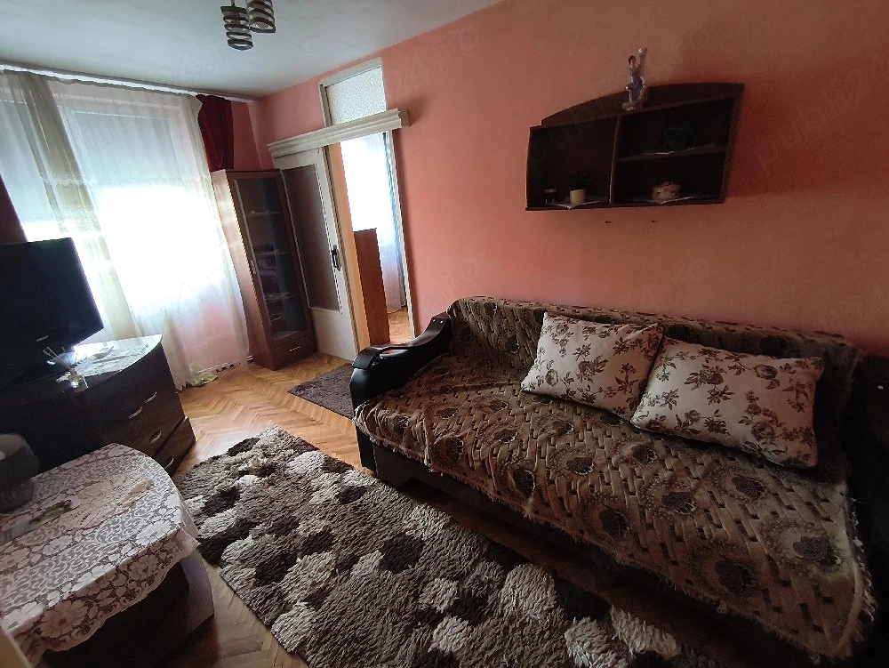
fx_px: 385
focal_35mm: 15
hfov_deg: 98.1
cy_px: 334
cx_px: 444
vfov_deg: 81.8
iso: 125
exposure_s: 1/50.3
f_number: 2.2
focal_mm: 1.65
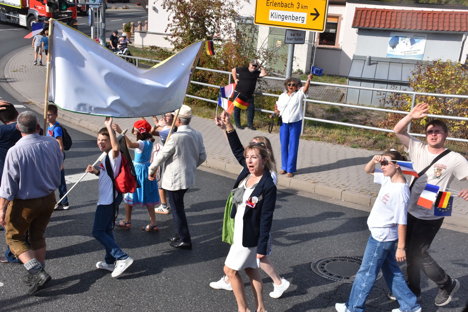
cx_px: 234
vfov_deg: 28.9
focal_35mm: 46
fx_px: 604
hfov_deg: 42.3
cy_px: 156
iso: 640
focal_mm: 31
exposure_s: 1/640
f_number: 13
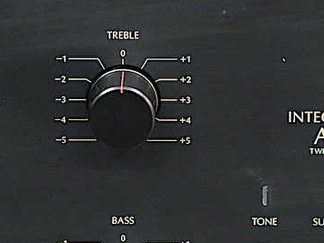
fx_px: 4043
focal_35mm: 432
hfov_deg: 4.6
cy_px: 172
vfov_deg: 3.4
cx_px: 77
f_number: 5.5
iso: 200
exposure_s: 1/3.2
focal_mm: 28.7
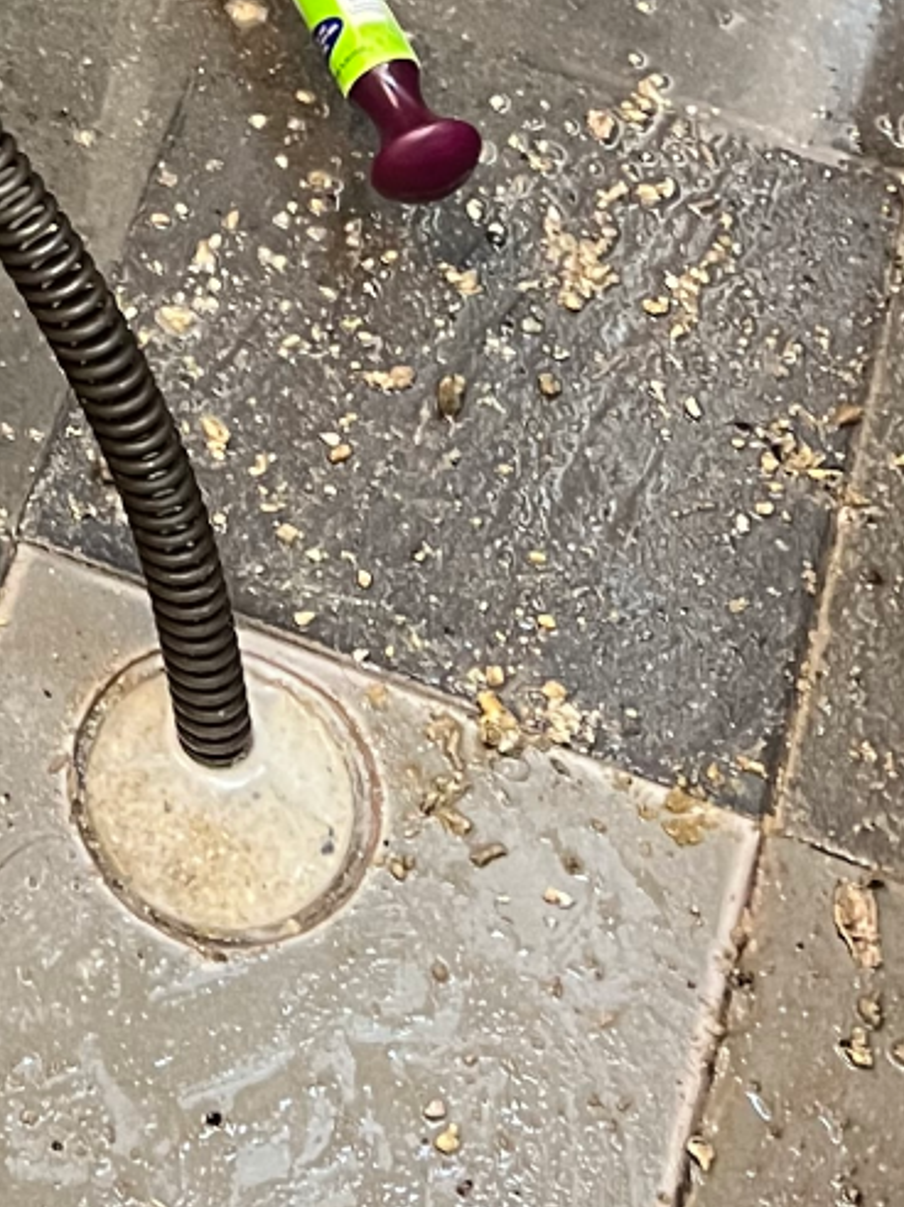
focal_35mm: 106
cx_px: -405
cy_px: -477
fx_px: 3693
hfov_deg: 13.3
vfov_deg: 17.1
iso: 500
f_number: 1.5
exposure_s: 1/50
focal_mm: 5.7
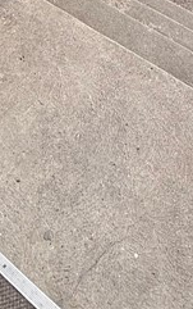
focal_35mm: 63
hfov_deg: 20.7
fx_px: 529
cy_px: -283
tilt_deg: -15.4
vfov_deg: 20.0
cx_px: 100
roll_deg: -1.9
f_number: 2.2
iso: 80
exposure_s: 1/99
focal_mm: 2.22
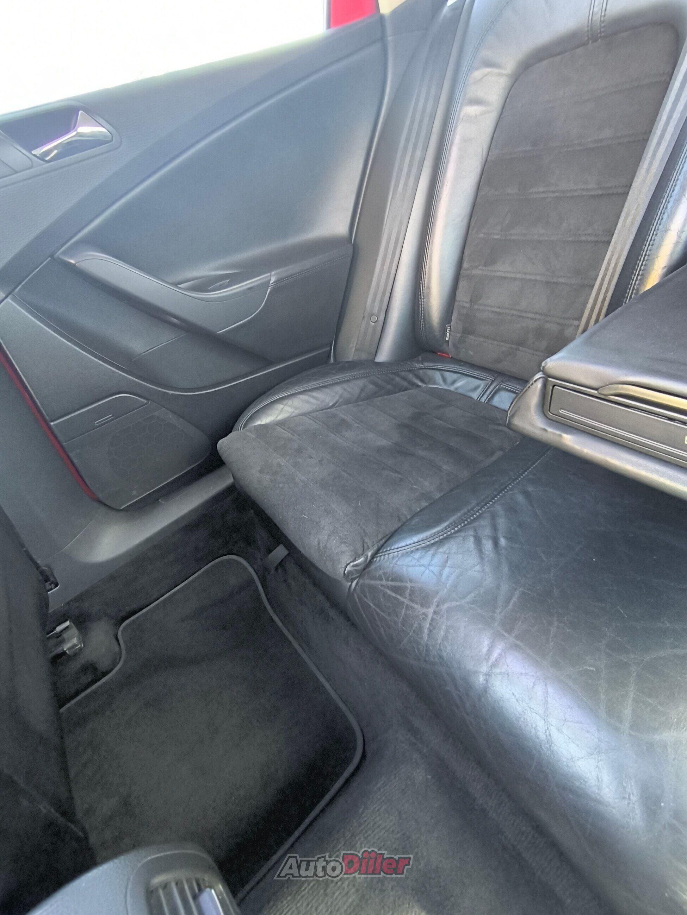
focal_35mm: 16
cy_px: 458
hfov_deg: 78.1
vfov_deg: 94.5
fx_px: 423
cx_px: 344
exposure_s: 1/33.3
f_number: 2.2
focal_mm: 1.65
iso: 320
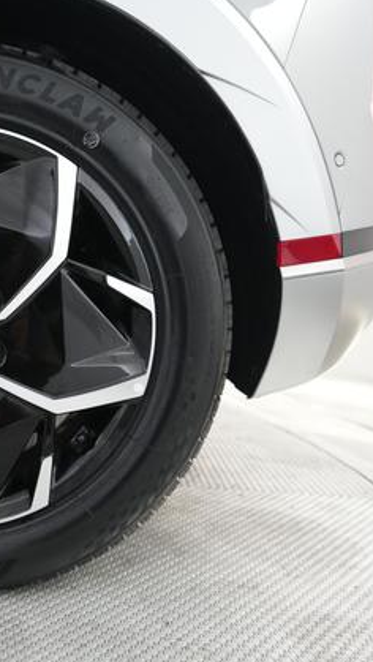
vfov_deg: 50.5
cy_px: 327
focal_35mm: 40
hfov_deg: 27.1
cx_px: -43
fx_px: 703
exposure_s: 1/160
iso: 4000
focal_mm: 25
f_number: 2.8
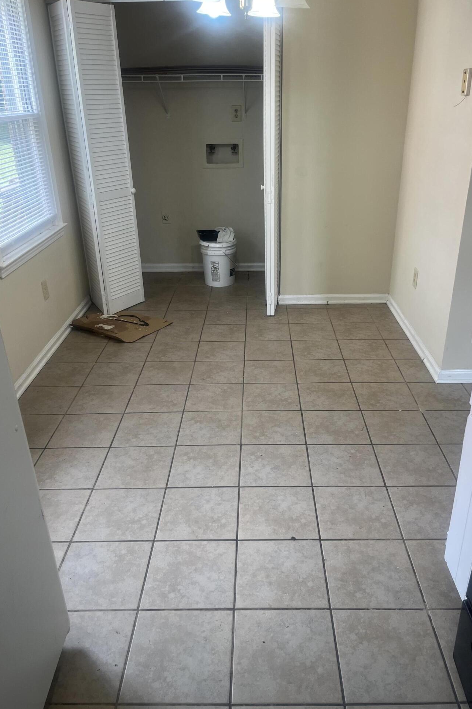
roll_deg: +1.5
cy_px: 359
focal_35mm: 28
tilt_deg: -26.3
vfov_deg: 65.5
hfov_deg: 46.4
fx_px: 551
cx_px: 255
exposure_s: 1/120
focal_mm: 5.1
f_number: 1.6
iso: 64
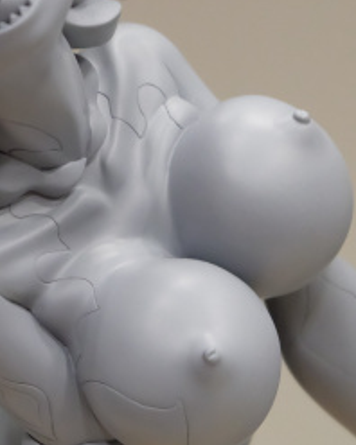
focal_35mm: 227
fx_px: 2993
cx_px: 14
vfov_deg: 8.5
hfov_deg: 6.8
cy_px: 152
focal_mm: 50
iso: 3200
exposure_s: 1/70
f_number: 5.6
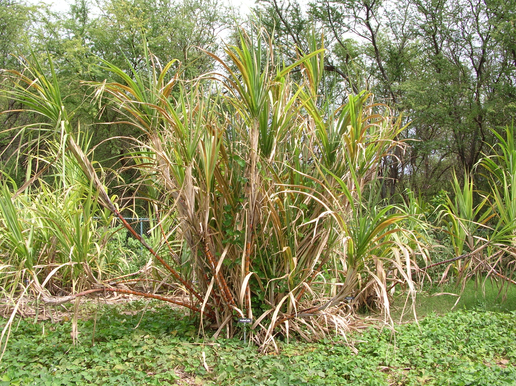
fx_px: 521
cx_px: 258
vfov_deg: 40.6
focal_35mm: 35
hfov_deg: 52.7
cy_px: 193
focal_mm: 5.8
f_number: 5.6
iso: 50
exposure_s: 1/130
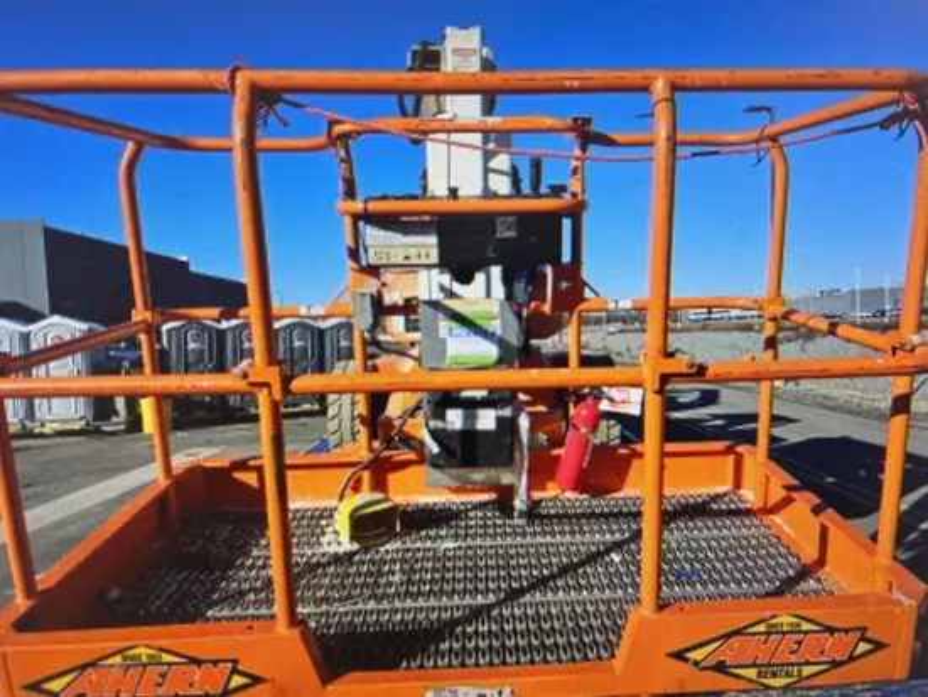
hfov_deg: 67.3
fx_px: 697
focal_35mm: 26
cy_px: 348
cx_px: 464
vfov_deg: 53.1
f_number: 1.5
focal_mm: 5.7
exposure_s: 1/120
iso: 125
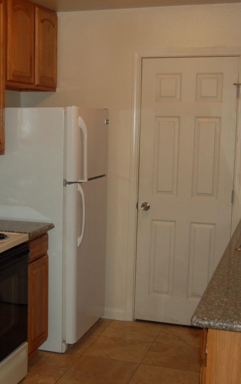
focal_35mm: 57
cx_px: 72
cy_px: 202
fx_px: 597
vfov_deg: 35.8
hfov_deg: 22.7
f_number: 3.8
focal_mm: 23
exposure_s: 1/60
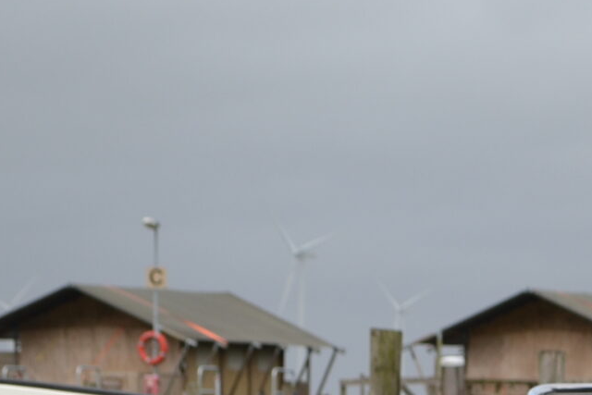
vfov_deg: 4.7
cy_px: 644
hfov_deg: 7.1
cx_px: 672
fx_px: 4737
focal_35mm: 288
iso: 125
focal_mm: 48
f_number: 5.6
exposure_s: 1/125
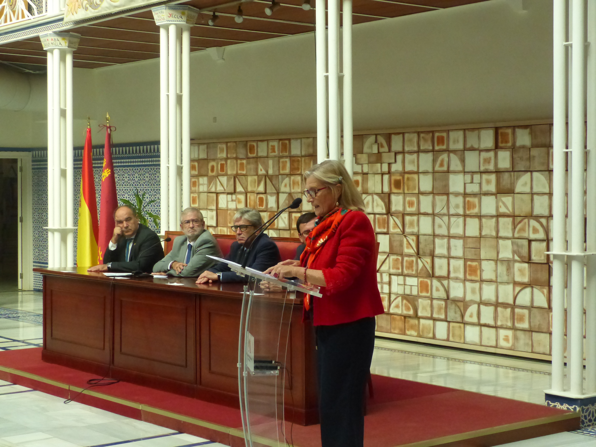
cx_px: 298
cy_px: 224
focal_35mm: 69
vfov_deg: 21.3
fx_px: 1188
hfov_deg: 28.2
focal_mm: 12.5
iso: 800
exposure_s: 1/1300
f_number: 3.2
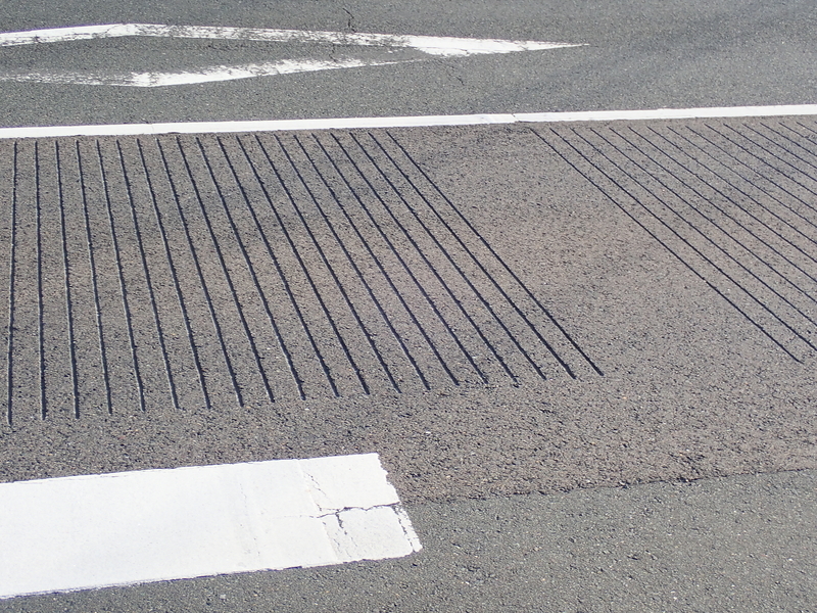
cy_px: 306
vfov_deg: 25.7
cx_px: 408
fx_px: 1345
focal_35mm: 57
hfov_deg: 33.8
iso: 100
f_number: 5
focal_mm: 10.29
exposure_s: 1/250
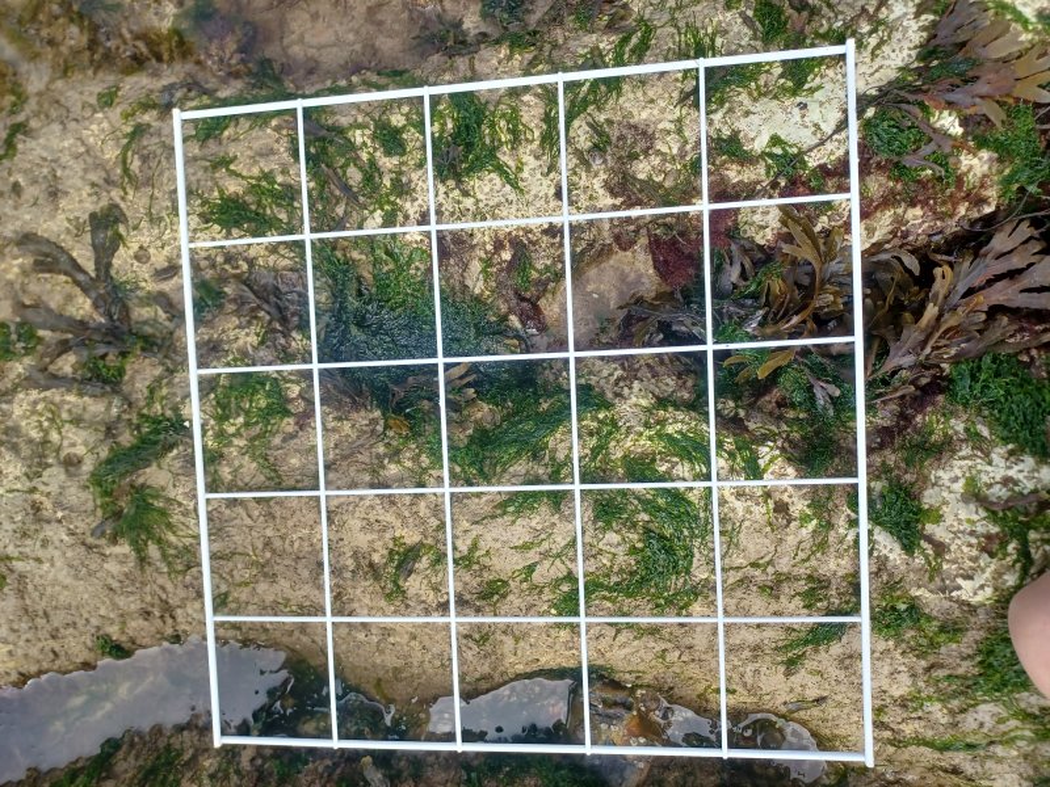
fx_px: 758
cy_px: 394
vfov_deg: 54.9
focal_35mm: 25
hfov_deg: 69.4
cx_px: 525
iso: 32
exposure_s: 1/185
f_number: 1.8
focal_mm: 4.6
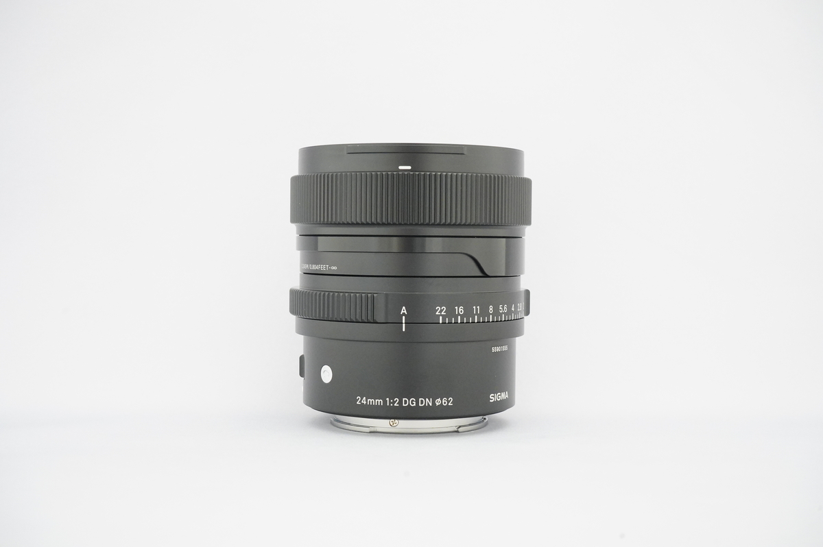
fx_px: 1096
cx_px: 412
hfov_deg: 41.1
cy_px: 274
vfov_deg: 28.0
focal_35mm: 48
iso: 6400
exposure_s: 1/25
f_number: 11
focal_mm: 48
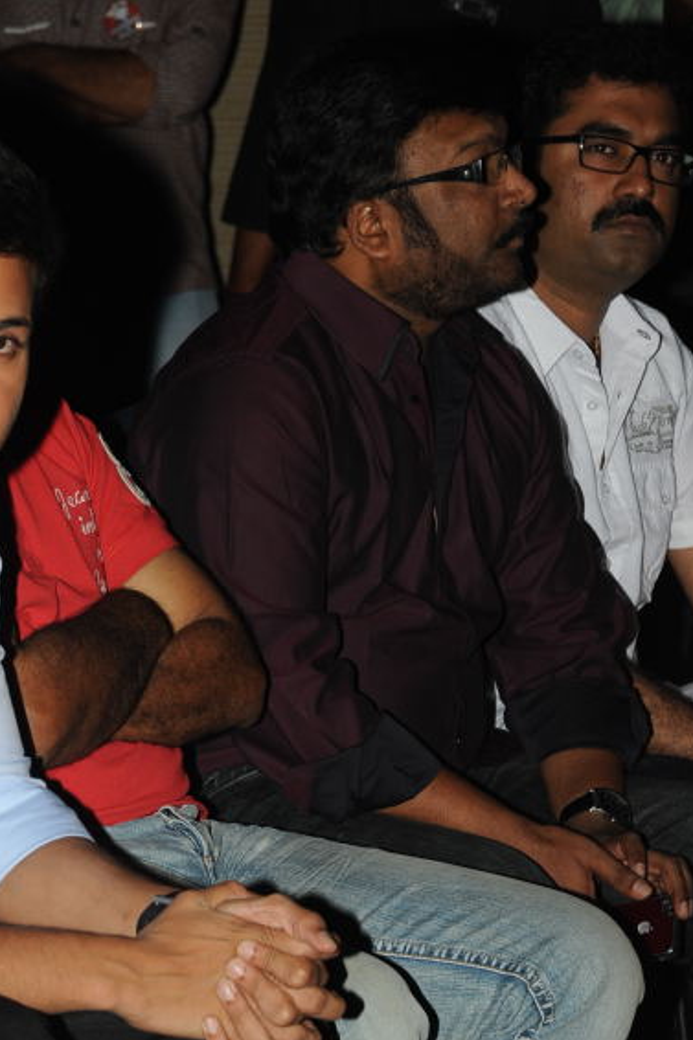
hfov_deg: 6.3
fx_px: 6269
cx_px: 122
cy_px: 792
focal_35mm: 217
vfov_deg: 9.5
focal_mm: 120
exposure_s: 1/125
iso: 640
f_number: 9
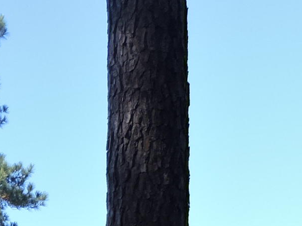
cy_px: 529
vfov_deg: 9.0
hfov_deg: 12.1
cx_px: -250
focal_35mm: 150
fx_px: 1309
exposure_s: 1/400
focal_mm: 5.4
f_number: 3.1
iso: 100
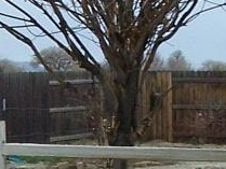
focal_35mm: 272
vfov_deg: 5.4
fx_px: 1777
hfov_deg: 7.3
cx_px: 106
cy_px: 196
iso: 80
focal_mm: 6.3
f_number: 4
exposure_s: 1/500
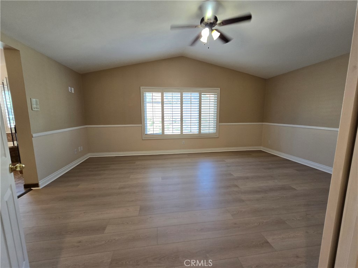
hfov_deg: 106.2
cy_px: 134
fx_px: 134
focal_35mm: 13
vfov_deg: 89.9
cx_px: 179
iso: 125
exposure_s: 1/60
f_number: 2.2
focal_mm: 2.2
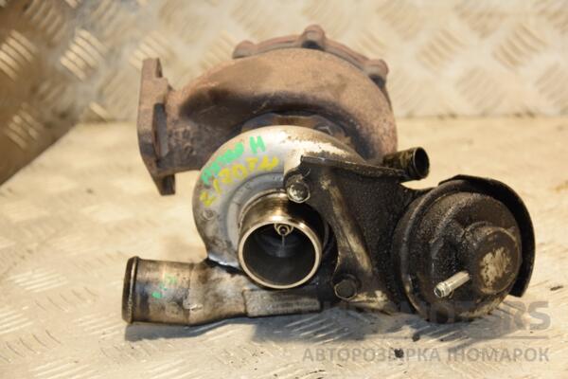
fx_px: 1467
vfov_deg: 14.7
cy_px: 190
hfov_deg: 21.9
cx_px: 284
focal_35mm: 93
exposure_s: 1/100
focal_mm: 62
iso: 800
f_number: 5.3
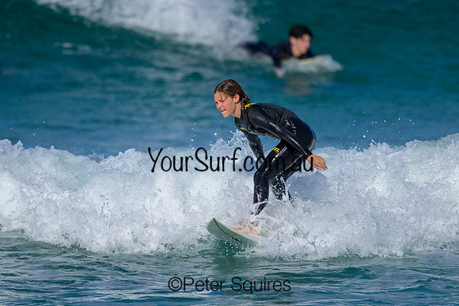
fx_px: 14038
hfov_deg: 1.9
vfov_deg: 1.2
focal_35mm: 1101
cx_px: 262
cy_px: 148
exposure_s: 1/2000
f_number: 6.3
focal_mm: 800
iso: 140
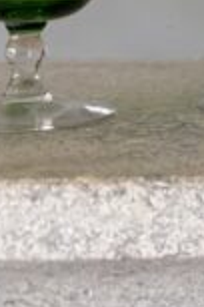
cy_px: -130
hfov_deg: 11.3
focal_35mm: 106
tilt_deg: +5.5
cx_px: 446
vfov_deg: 17.6
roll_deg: -0.4
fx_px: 901
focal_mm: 5.96
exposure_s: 1/68
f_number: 1.6
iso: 125
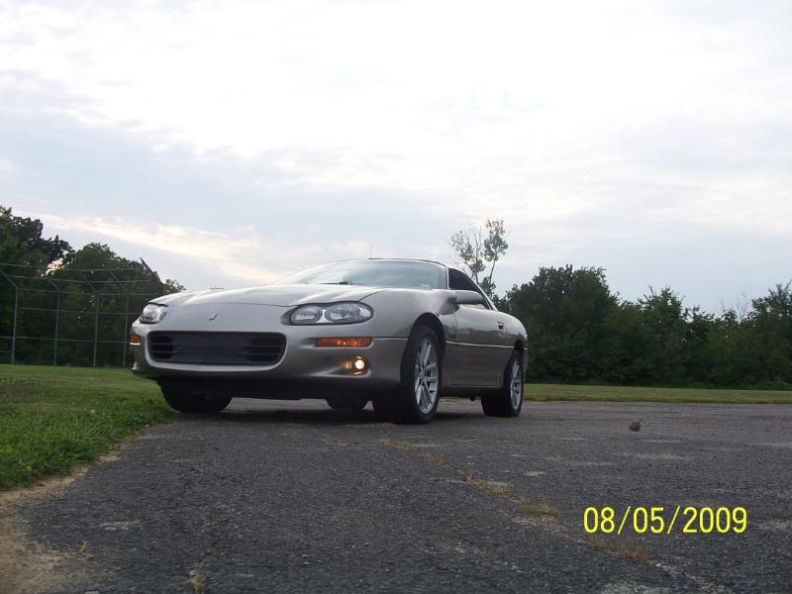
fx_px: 801
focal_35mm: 35
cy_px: 297
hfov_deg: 52.6
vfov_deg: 40.7
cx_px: 396
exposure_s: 1/500
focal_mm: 6
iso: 80
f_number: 2.8
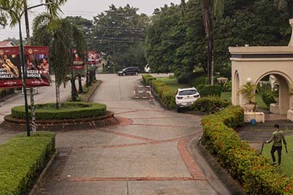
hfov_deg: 29.9
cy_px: 134
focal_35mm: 67
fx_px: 545
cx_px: 187
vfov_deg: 20.2
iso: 100
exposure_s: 1/80
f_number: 7.1
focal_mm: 10.26
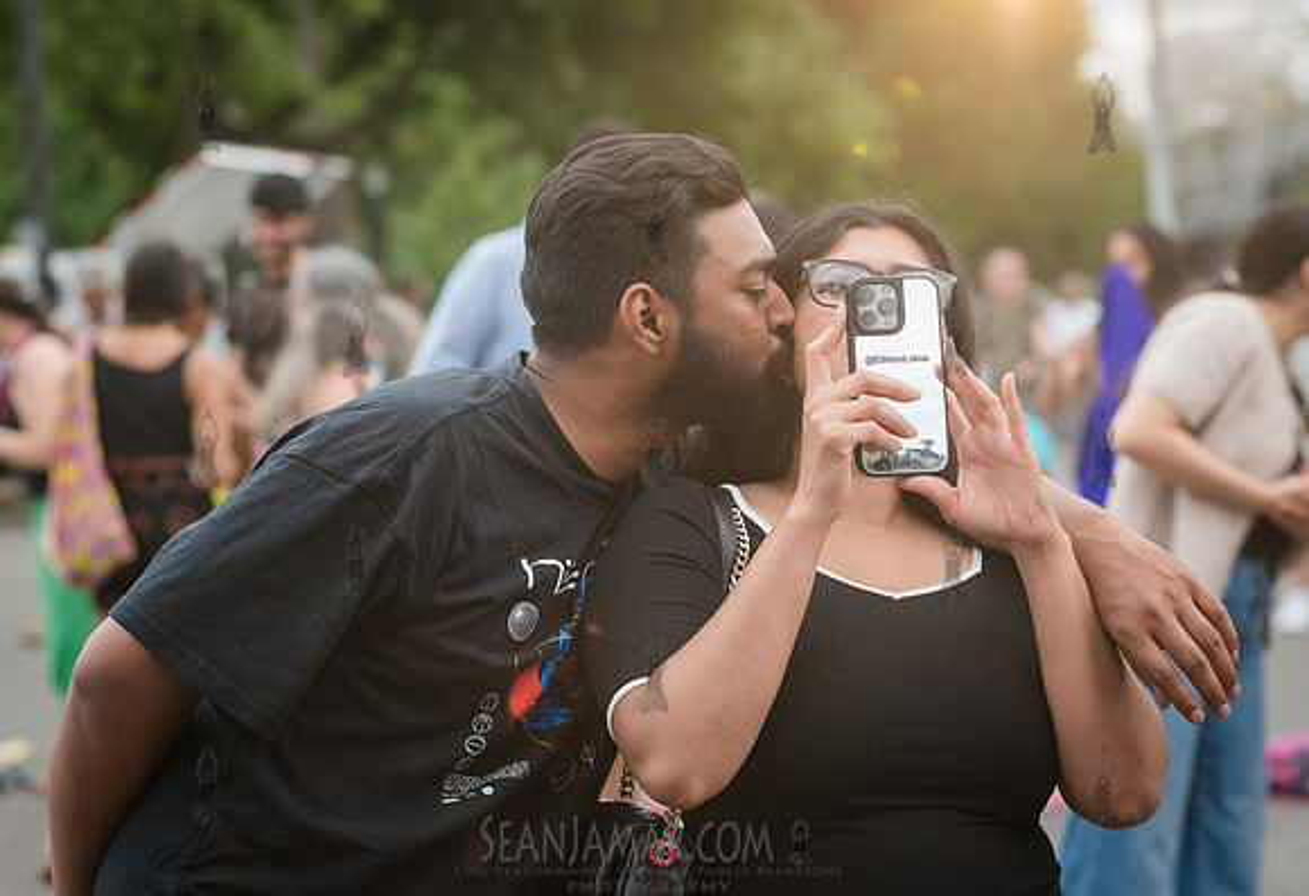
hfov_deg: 17.9
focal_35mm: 113
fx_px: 4148
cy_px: 422
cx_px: 710
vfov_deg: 12.3
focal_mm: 105
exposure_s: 1/1250
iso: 3200
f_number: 4.5
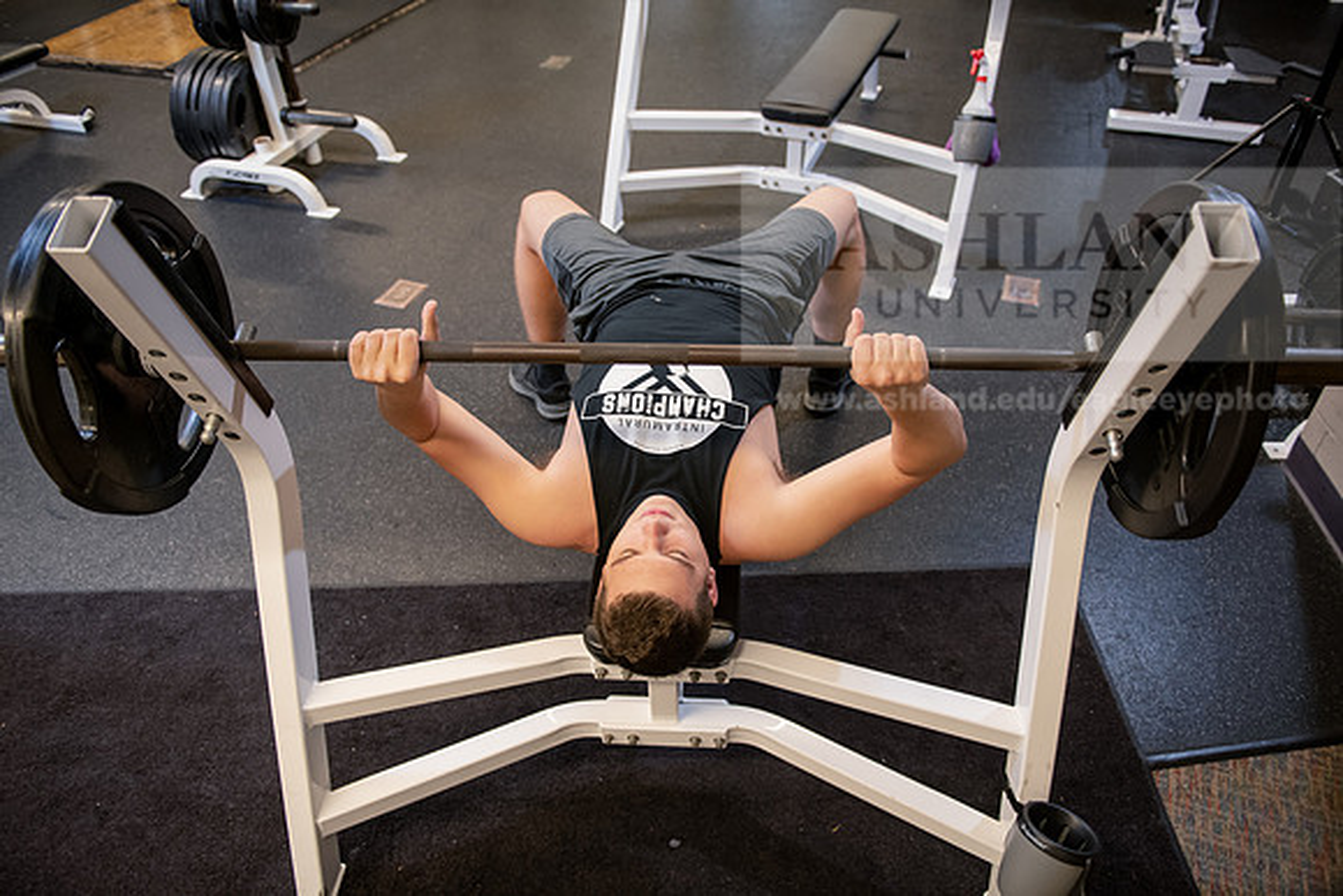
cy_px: 448
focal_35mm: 26
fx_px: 970
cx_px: 672
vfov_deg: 49.6
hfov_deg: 69.4
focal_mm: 26
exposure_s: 1/200
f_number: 3.2
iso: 1000
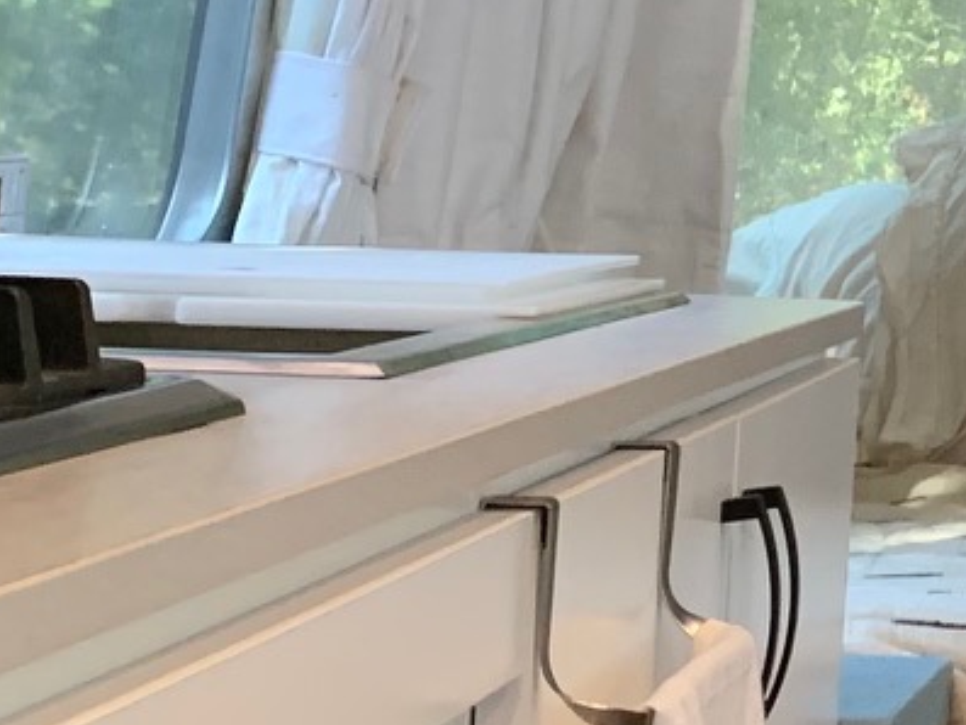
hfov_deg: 13.7
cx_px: 1628
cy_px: -34
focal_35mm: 132
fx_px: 3685
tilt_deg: +3.3
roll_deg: -2.6
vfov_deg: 11.1
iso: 250
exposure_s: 1/60
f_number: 1.8
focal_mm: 4.25
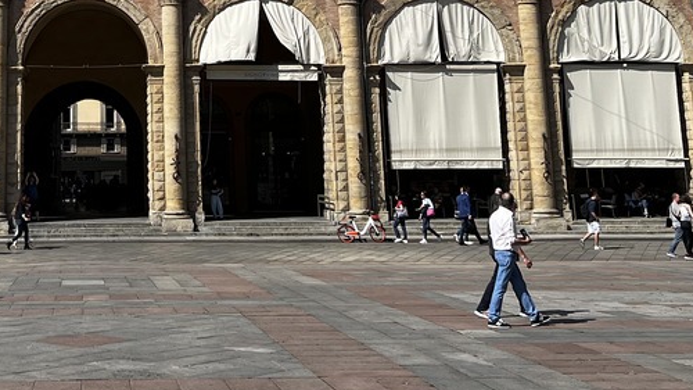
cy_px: -132
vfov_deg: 16.6
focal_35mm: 68
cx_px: 91
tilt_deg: +12.9
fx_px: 1249
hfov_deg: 29.9
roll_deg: +0.9
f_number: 1.5
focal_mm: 5.7
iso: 50
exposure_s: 1/3968
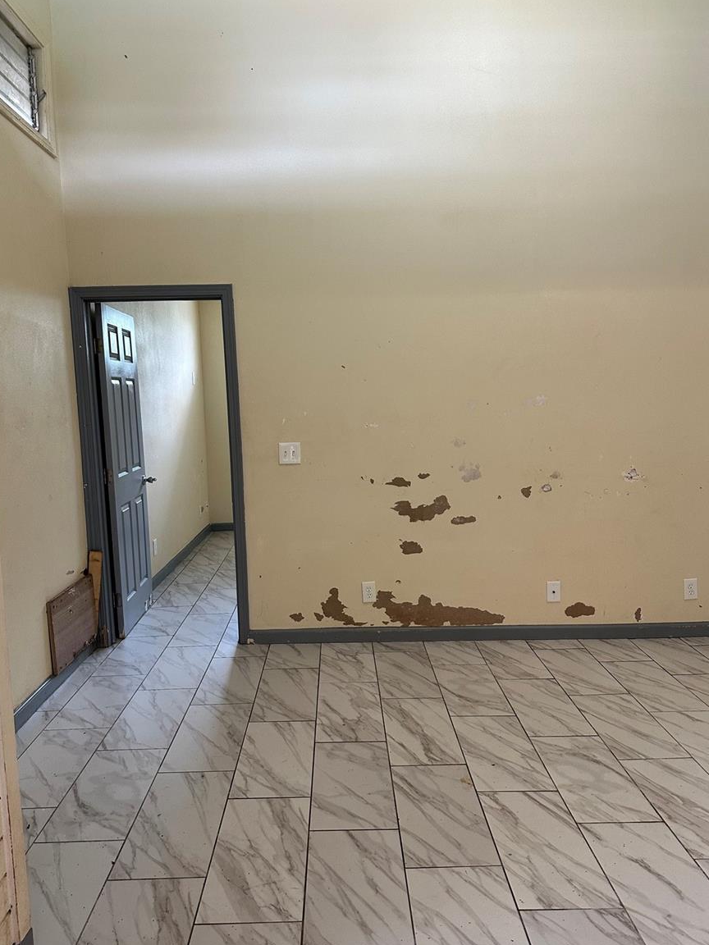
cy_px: 475
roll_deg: +0.6
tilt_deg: -6.3
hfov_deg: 54.9
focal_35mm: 25
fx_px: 683
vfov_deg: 69.4
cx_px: 350
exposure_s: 1/60
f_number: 1.78
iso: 200
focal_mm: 6.86
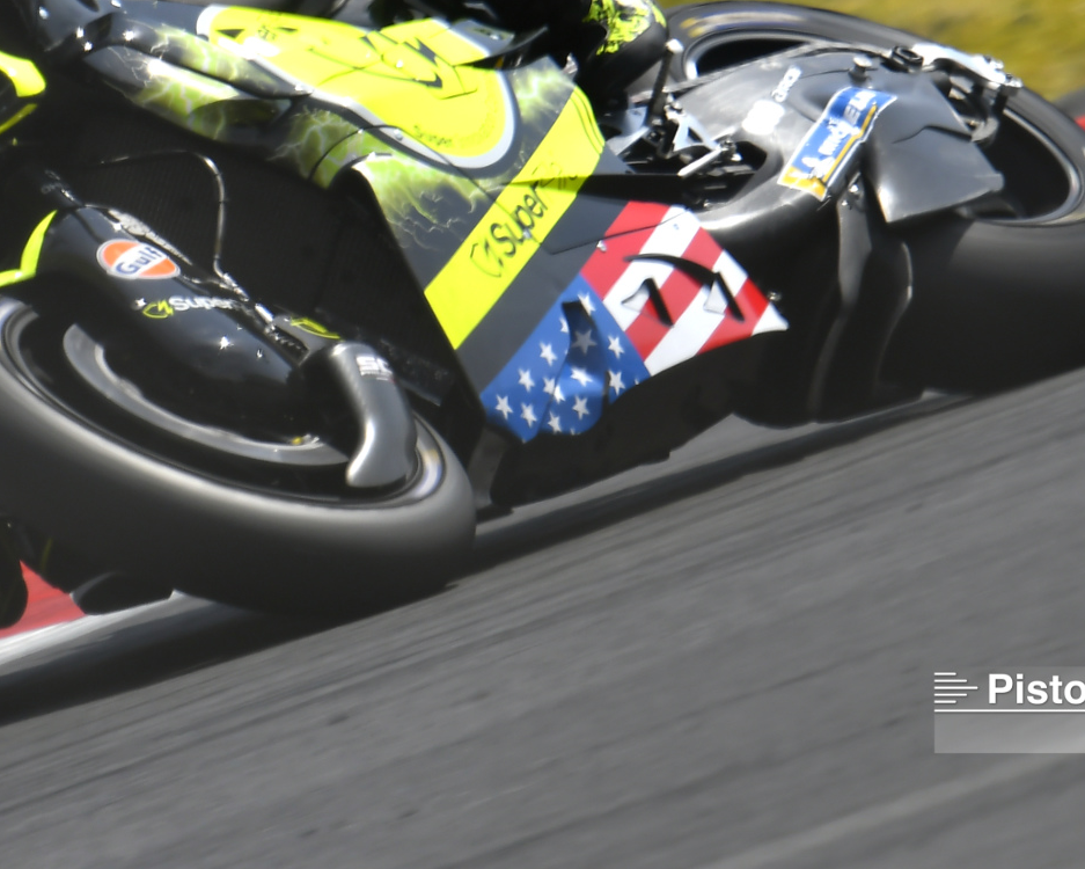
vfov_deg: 1.2
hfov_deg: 1.5
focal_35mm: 1262
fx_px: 40534
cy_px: 223
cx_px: 245
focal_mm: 420
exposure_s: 1/640
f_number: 7.1
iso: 100
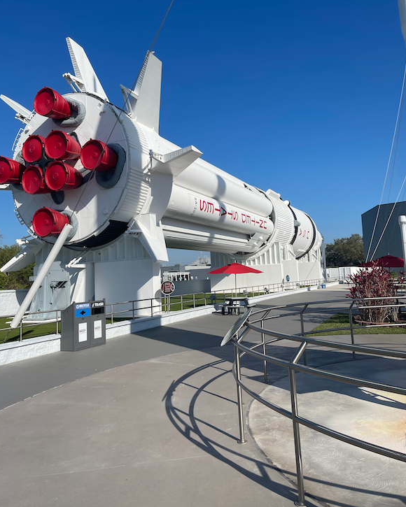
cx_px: 202
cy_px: 234
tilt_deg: +4.9
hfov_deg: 51.5
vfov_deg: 62.1
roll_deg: +2.6
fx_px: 421
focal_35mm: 28
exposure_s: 1/6579
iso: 32
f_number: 1.6
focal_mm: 5.1
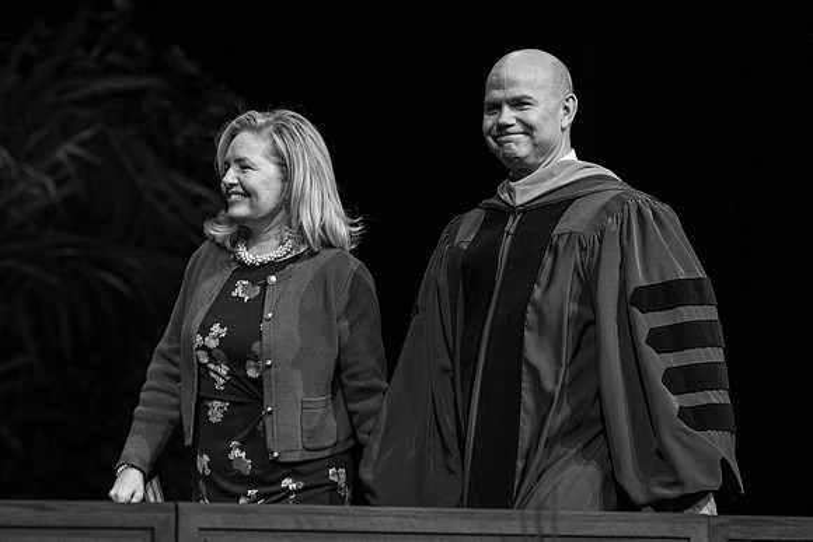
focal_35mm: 336
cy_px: 250
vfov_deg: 4.1
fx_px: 7591
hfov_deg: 6.1
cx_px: 257
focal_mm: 165
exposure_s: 1/250
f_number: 2.8
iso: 2000
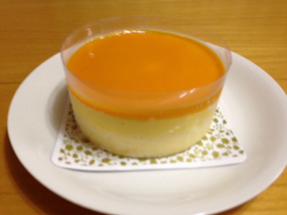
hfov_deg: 55.4
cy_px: 108
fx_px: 274
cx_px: 144
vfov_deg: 42.9
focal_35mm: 33
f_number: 2.4
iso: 125
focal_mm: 4.13
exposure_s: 1/20
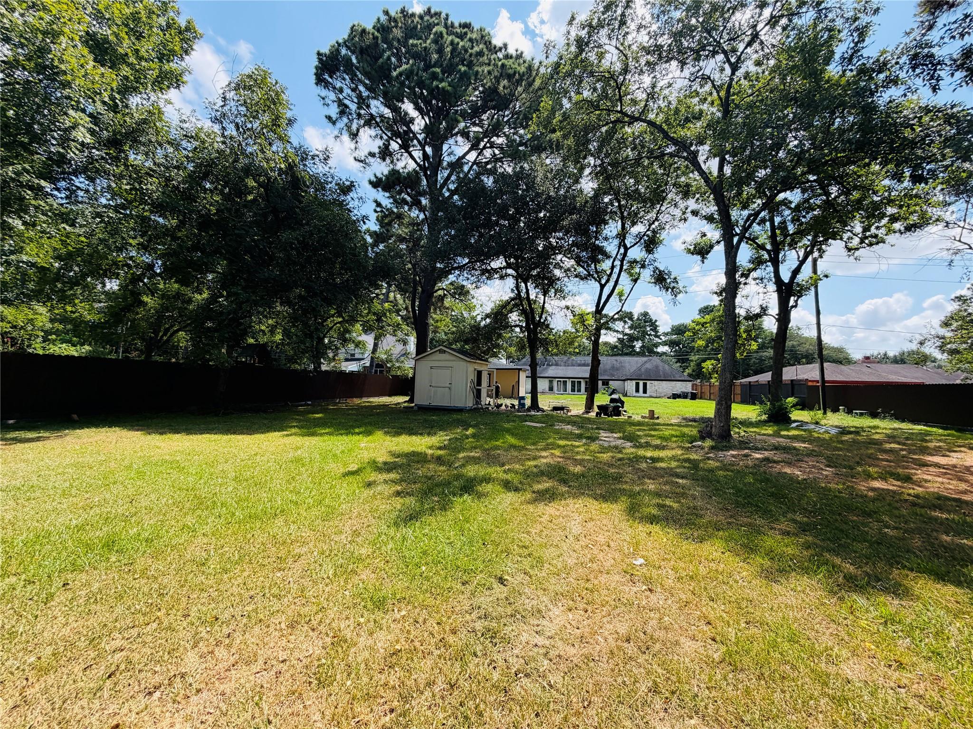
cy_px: 364
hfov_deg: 102.1
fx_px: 394
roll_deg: +0.4
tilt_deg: +6.7
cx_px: 486
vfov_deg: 85.7
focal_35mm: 14
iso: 40
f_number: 2.2
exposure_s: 1/602
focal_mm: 2.22
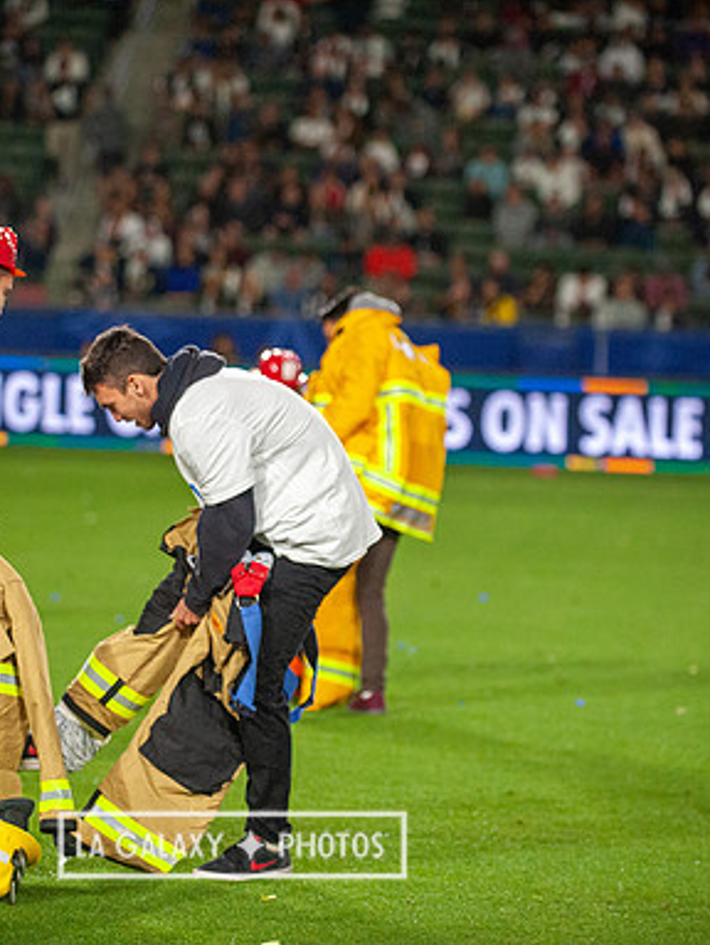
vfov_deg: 10.5
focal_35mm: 189
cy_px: 474
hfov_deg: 7.9
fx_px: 5160
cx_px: 232
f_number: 2.8
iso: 3200
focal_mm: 130
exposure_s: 1/2500
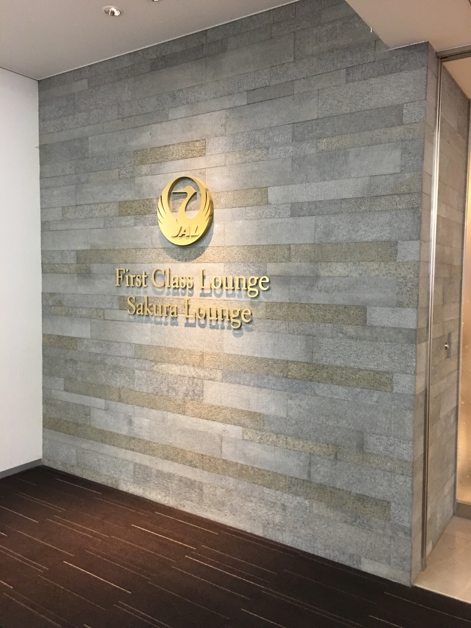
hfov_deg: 48.2
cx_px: 236
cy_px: 314
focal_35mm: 29
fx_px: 526
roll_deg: -1.6
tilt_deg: -2.6
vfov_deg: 61.7
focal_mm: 4.15
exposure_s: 1/15
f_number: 2.2
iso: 100
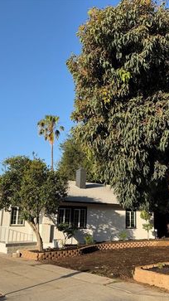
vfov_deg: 55.3
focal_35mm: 36
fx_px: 287
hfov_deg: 32.4
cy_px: 154
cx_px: 121
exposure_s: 1/2169
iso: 80
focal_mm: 6.76
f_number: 1.78
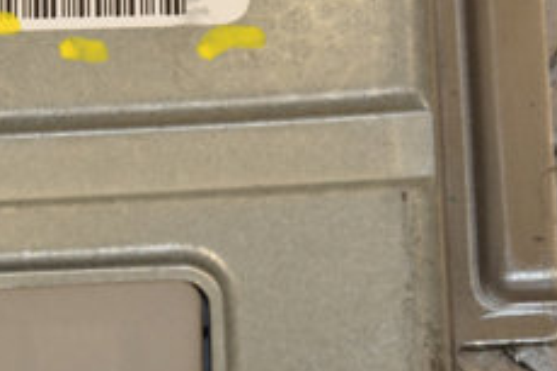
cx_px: 208
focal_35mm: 438
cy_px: 22
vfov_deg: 3.1
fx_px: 6778
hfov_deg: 4.7
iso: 800
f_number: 10
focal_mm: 105
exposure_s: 1/200
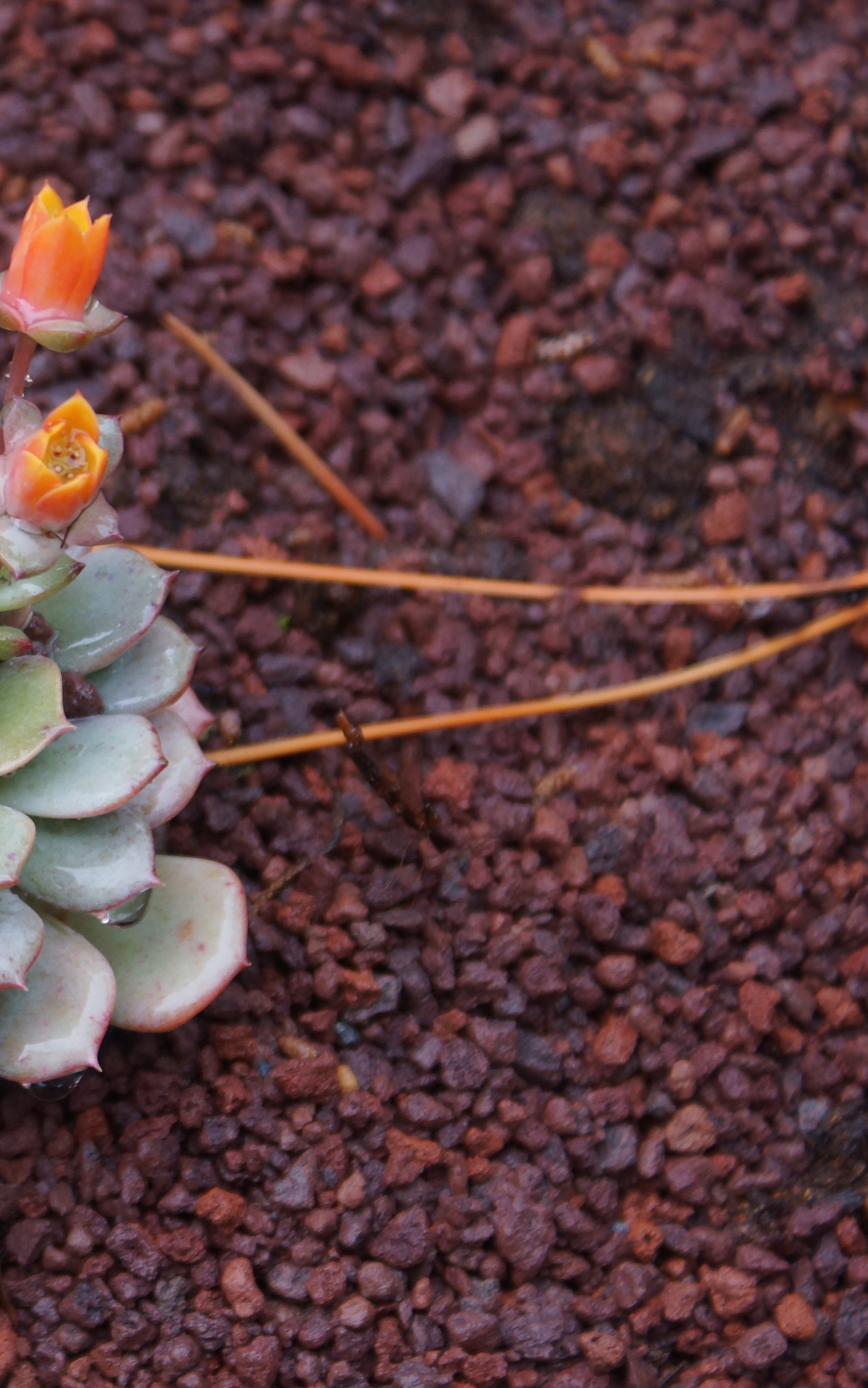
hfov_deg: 9.4
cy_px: 694
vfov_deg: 15.1
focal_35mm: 138
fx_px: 5222
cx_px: -136
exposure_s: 1/90
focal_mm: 60
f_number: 5.6
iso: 400
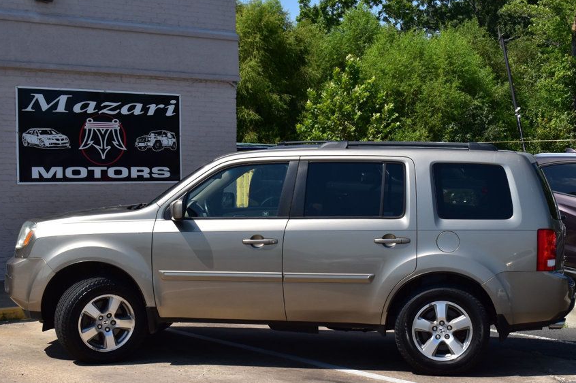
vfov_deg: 19.7
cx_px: 330
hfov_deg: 29.2
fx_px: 1103
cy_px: 222
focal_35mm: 69
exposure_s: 1/500
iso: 280
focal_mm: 38
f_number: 11
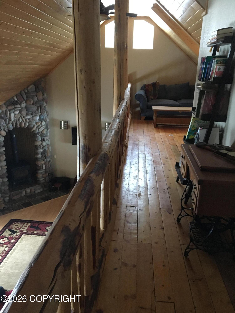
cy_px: 156
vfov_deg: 61.7
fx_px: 262
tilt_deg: -19.5
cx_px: 118
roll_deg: -1.4
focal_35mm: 29
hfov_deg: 48.2
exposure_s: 1/20
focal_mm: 4.15
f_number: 2.2
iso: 200
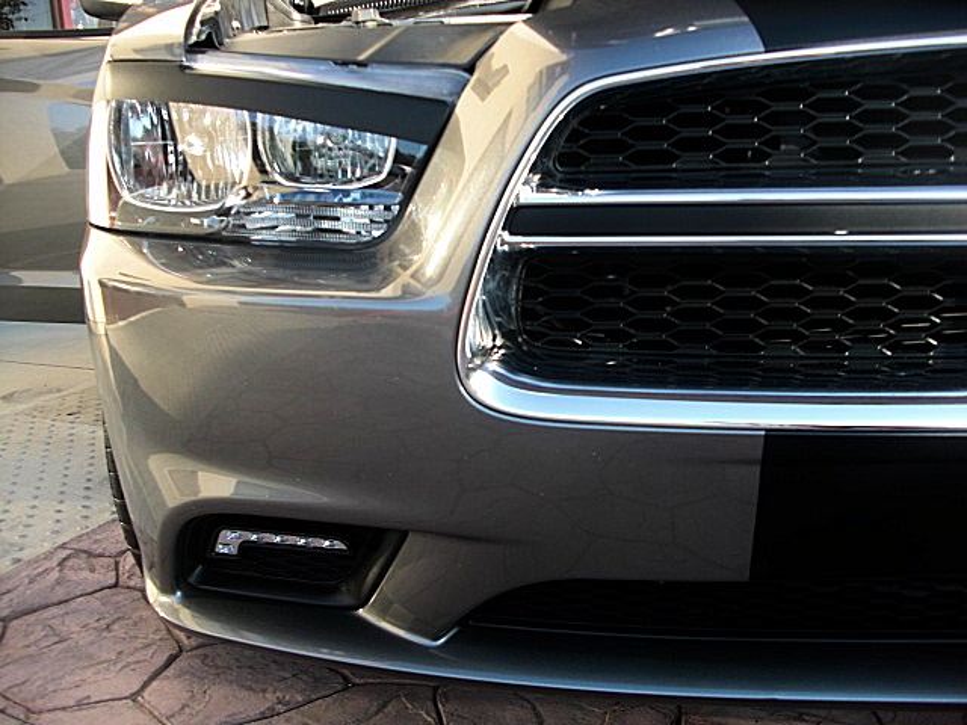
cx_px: 484
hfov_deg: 51.4
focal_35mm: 36
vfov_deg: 39.7
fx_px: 1006
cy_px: 362
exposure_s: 1/100
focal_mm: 6.3
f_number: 2.8
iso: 50
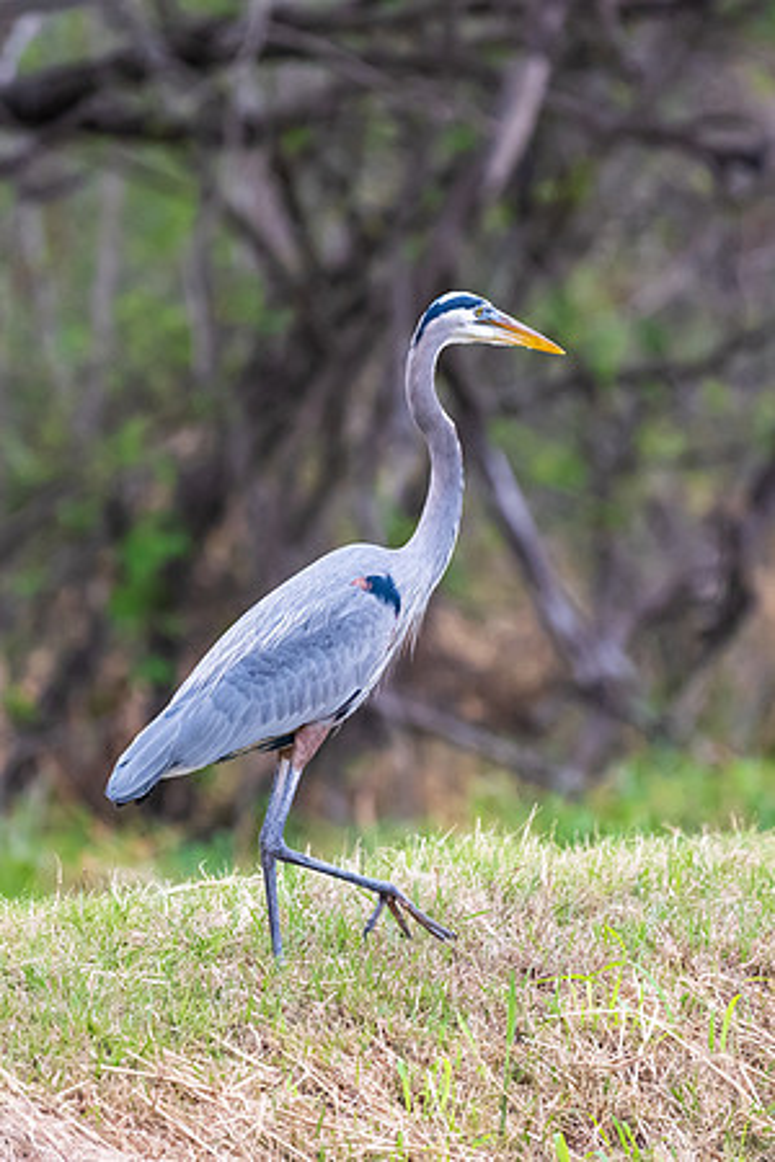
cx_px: 441
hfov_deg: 1.4
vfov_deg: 2.2
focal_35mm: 952
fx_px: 30747
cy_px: 547
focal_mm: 600
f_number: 6.3
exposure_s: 1/1600
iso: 2200
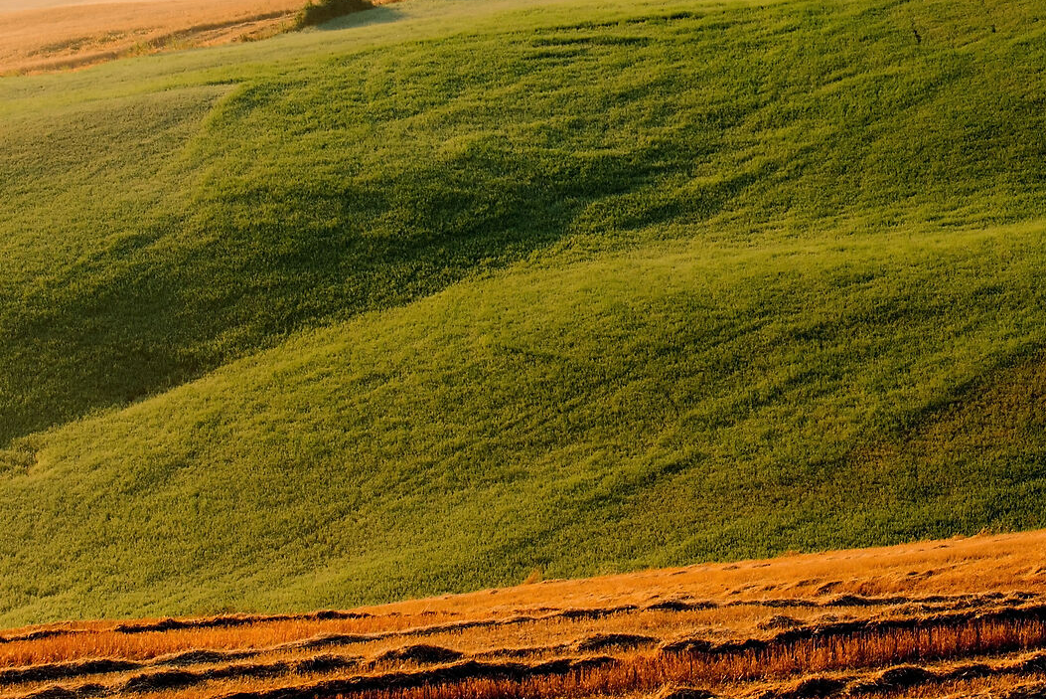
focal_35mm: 196
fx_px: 5697
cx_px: 731
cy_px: 11
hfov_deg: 10.5
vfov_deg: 7.0
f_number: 8
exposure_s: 1/80
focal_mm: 86
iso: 200
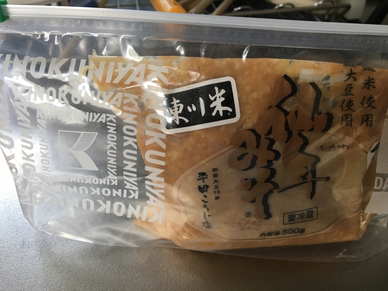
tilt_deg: -42.4
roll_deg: -1.1
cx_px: 194
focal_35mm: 29
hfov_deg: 61.7
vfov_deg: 48.2
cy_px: 146
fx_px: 325
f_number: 2.2
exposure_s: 1/30
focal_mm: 4.15
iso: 32
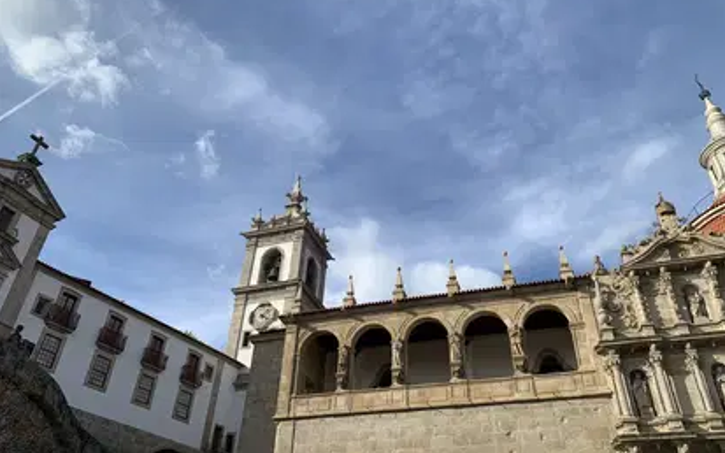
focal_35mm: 28
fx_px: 553
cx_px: 365
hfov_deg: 66.5
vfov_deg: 44.5
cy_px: 224
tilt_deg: +37.3
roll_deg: -2.9
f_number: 1.8
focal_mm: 4.25
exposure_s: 1/2160
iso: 25
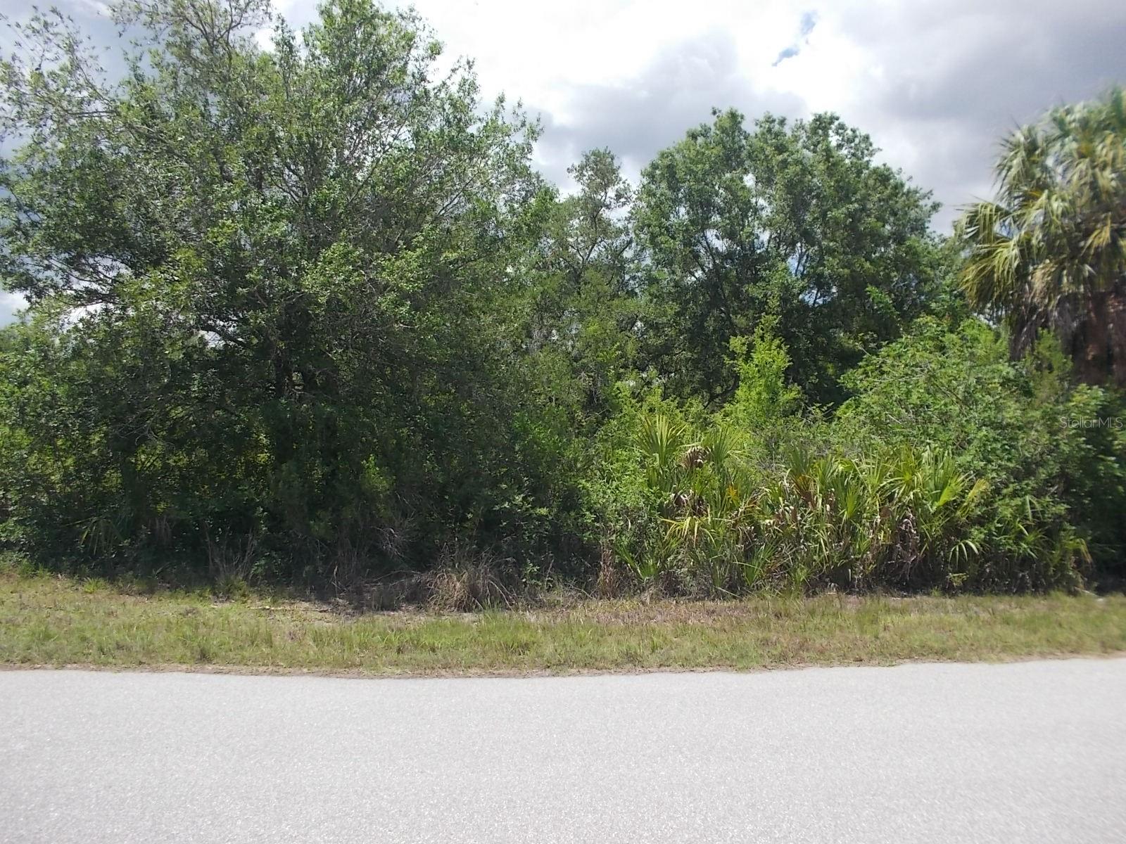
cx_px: 563
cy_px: 422
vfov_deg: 48.2
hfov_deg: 61.7
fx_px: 943
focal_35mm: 29
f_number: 3.3
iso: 80
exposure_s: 1/640
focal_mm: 4.1
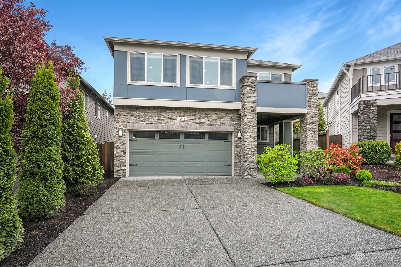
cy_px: 134
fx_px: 223
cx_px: 200
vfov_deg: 62.0
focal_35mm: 20
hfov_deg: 83.9
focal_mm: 20
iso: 400
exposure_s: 1/200
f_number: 8
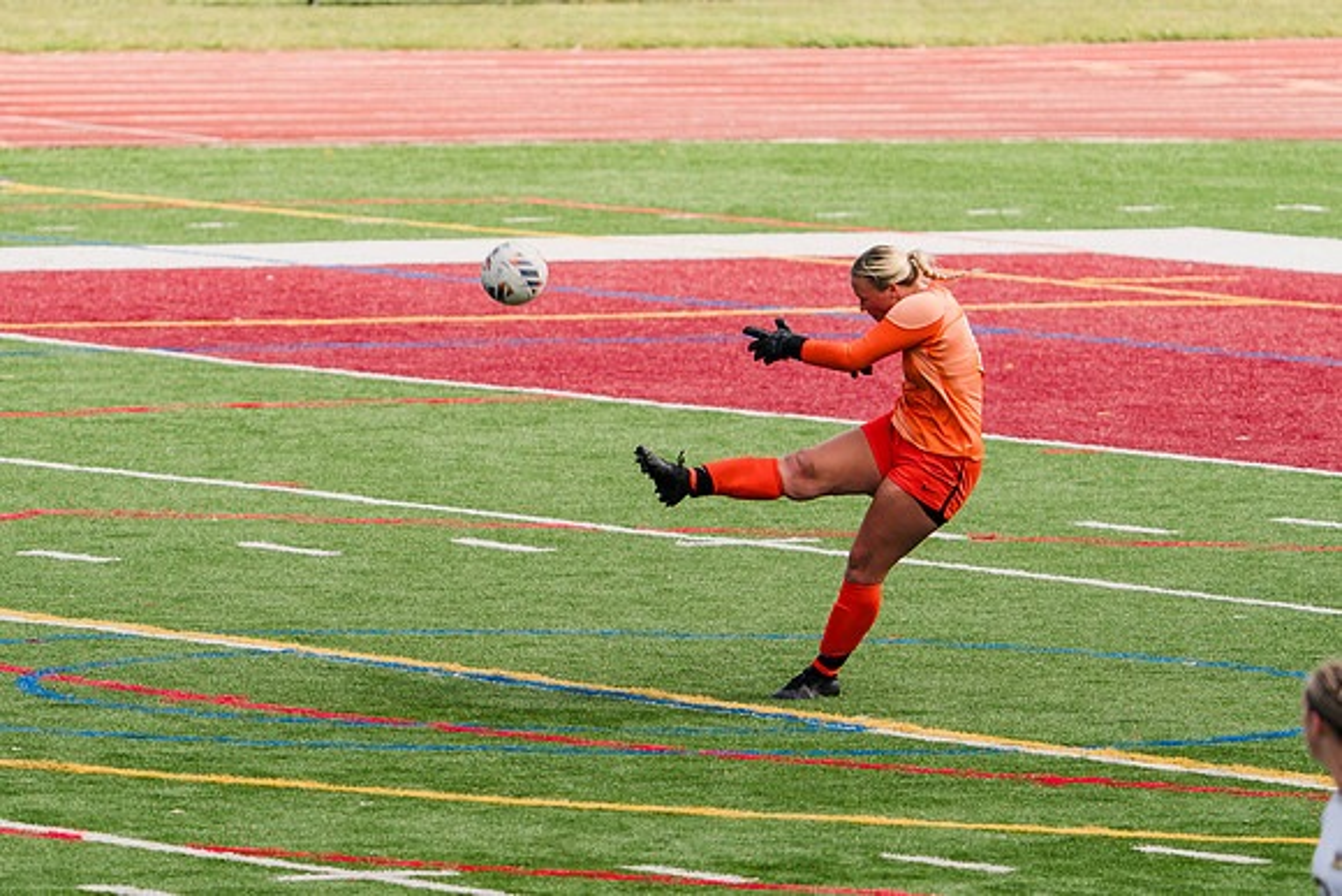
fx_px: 18256
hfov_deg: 4.2
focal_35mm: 490
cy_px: 436
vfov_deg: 2.8
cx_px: 558
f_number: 6.3
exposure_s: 1/1600
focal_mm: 332
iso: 400
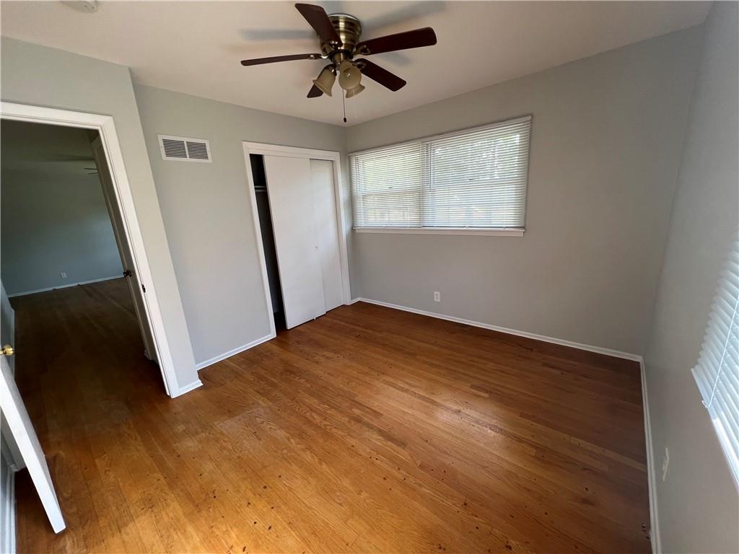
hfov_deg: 106.2
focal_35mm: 13
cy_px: 277
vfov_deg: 89.9
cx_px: 370
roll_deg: +3.4
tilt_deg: -14.1
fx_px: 278
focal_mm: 1.57
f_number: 1.8
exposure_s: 1/99
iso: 50
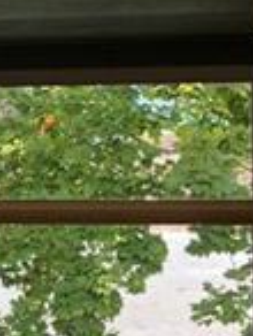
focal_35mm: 147
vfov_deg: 13.4
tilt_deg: -0.2
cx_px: -248
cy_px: 136
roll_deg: +1.3
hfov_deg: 9.5
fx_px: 1428
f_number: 1.8
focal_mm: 3.99
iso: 20
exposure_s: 1/126
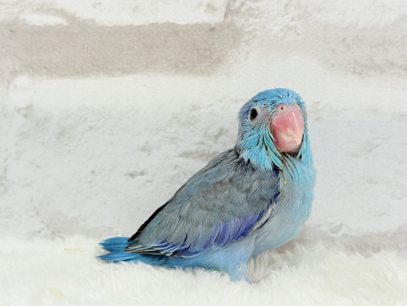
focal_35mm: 52
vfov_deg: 28.0
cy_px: 153
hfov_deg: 36.8
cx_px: 204
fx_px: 611
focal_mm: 5.96
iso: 100
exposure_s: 1/100
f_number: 1.6
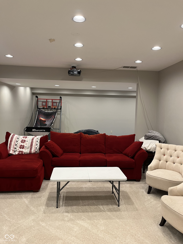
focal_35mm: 26
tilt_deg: -0.9
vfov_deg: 67.3
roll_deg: -2.3
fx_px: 183
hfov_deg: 53.1
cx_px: 92
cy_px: 122
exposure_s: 1/60
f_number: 1.6
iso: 125
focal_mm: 5.1
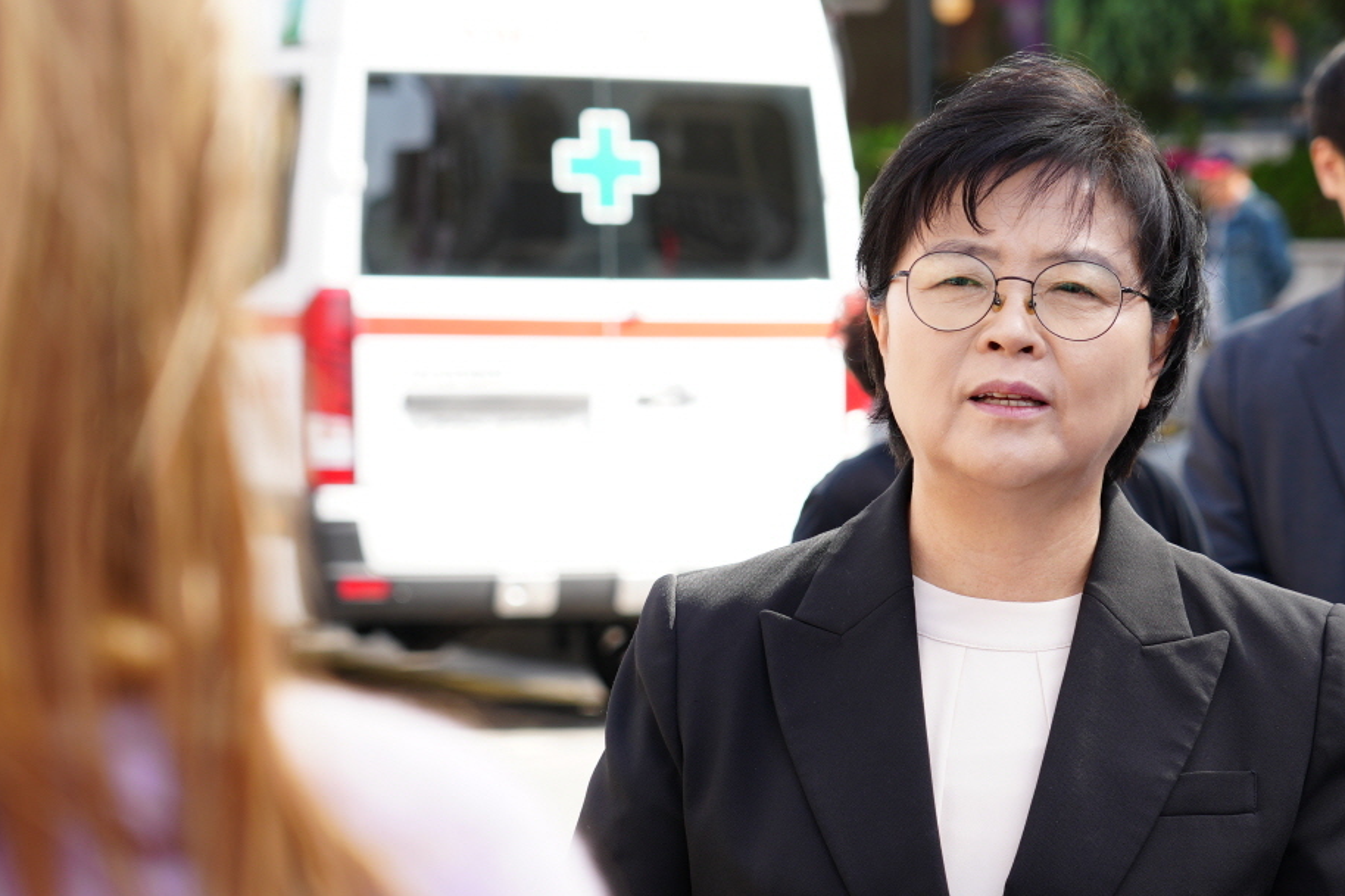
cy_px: 608
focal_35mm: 132
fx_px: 4930
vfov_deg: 10.4
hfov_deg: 15.5
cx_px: 917
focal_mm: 67
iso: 200
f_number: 4.5
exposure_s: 1/200
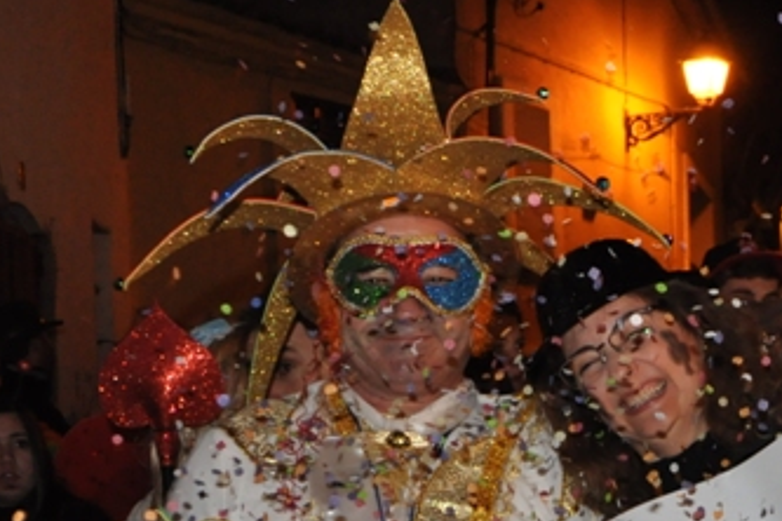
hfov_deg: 23.3
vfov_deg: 16.0
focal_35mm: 83
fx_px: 1803
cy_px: 568
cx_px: 817
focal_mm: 18
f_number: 3.5
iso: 800
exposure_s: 1/60
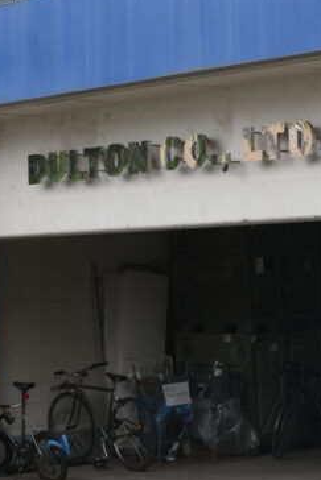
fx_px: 1617
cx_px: 248
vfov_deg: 16.5
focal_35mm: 121
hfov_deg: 11.3
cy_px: -8
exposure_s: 1/125
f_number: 7.1
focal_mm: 43
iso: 200
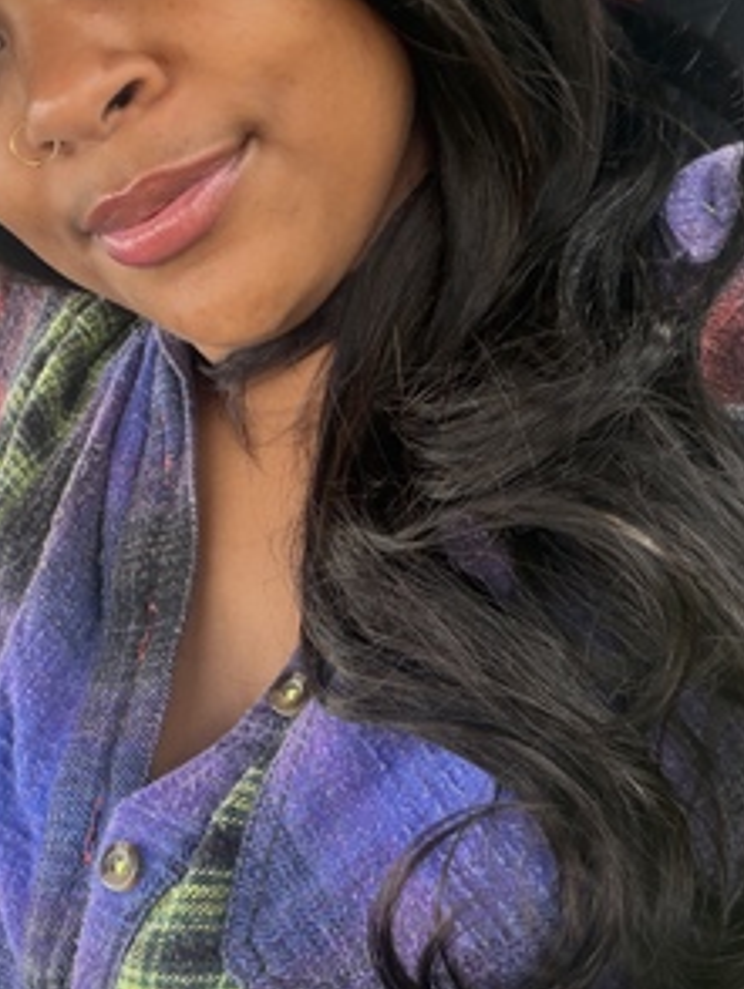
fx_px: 1459
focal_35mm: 51
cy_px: 488
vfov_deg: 37.5
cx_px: 379
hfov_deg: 28.6
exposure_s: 1/62
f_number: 1.9
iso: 80
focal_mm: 2.71
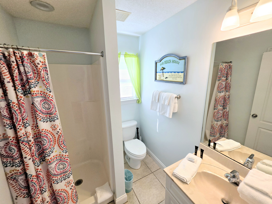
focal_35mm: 13
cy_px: 102
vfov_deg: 89.9
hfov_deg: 106.2
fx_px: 102
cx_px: 136
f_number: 1.9
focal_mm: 2.2
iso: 50
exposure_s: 1/120
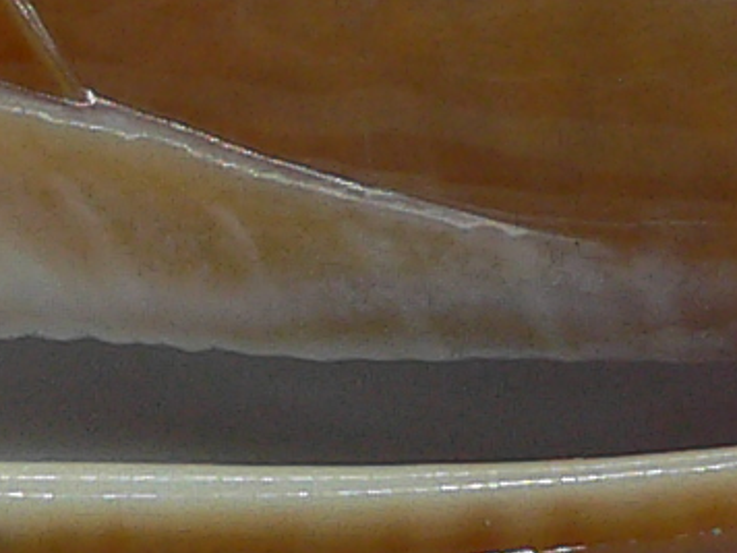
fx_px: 4216
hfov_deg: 10.0
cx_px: 253
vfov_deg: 7.5
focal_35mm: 198
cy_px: 468
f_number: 2.8
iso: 80
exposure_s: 1/60
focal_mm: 4.6
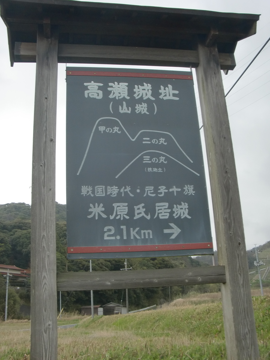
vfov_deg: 49.0
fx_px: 395
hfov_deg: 37.7
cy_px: 180
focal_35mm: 38
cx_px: 135
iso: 100
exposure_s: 1/60
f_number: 3.9
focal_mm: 6.66
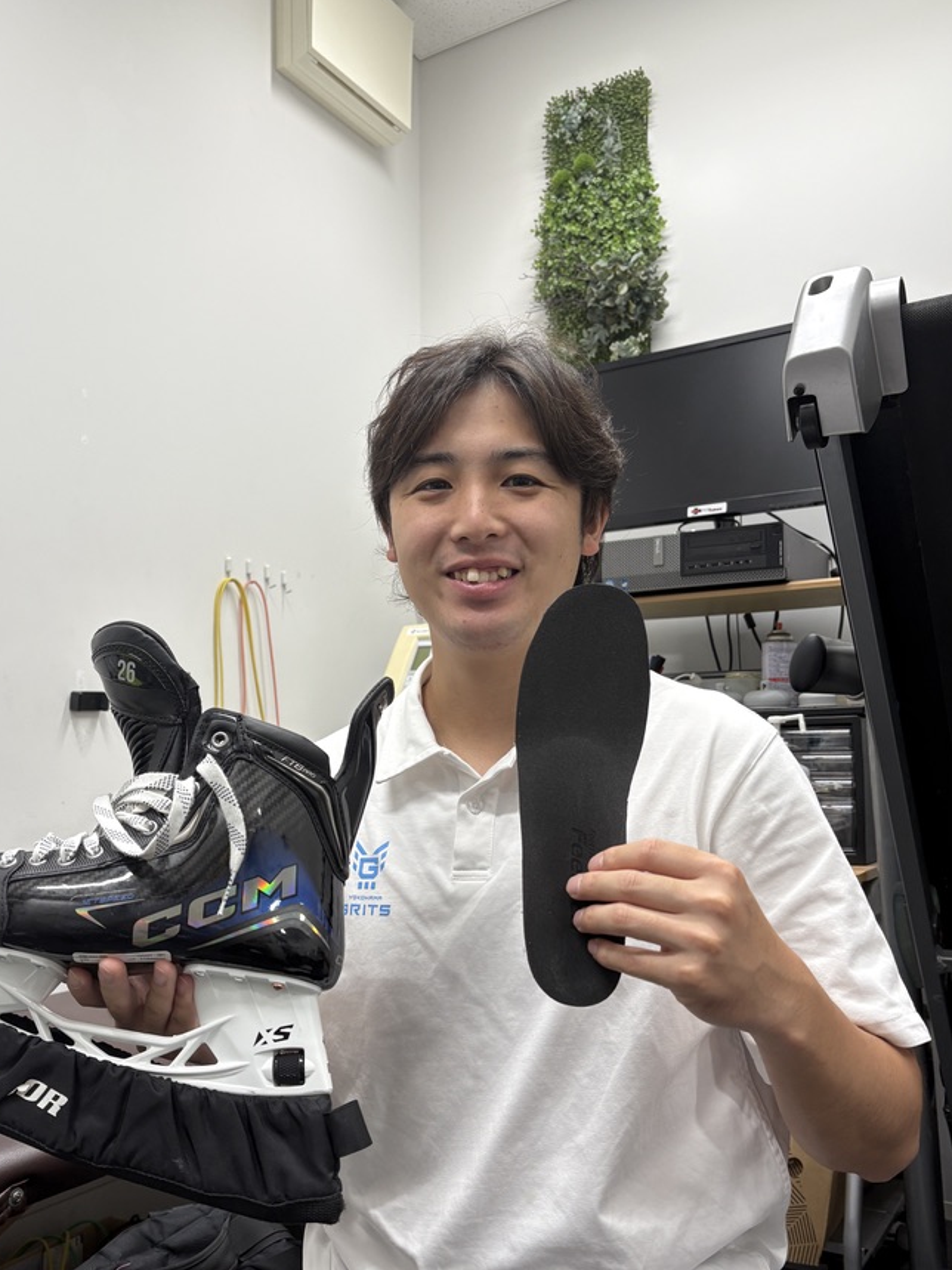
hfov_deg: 45.3
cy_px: 702
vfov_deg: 58.2
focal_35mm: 31
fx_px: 1137
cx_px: 404
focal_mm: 5.96
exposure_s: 1/100
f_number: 1.6
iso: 80
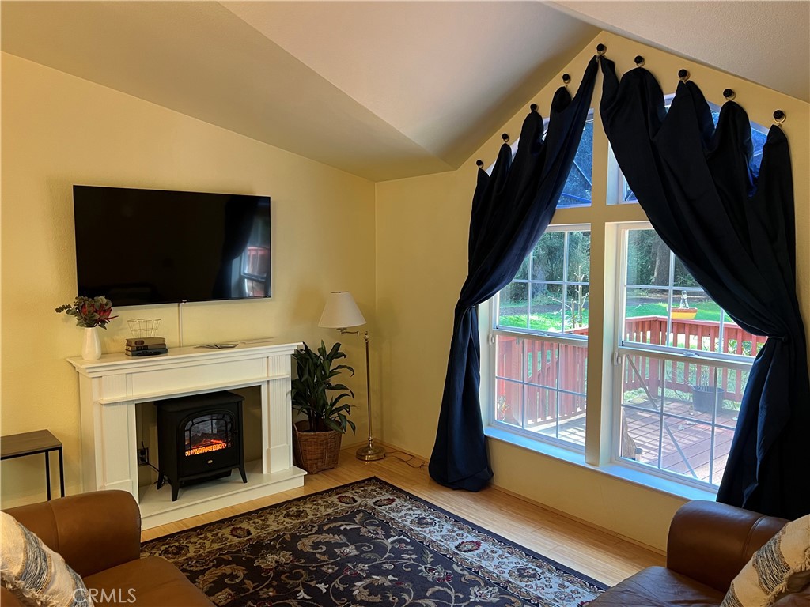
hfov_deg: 67.3
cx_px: 405
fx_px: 608
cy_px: 304
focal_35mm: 26
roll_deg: -0.5
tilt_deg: -5.0
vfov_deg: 53.1
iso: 160
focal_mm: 5.7
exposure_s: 1/60
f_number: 1.5
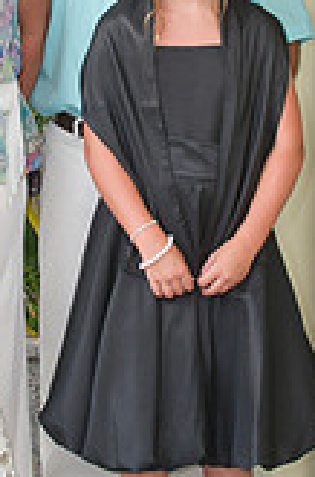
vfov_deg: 10.0
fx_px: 2708
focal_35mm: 205
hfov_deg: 6.7
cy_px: 78
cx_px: 71
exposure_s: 1/100
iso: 640
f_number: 5.6
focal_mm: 75
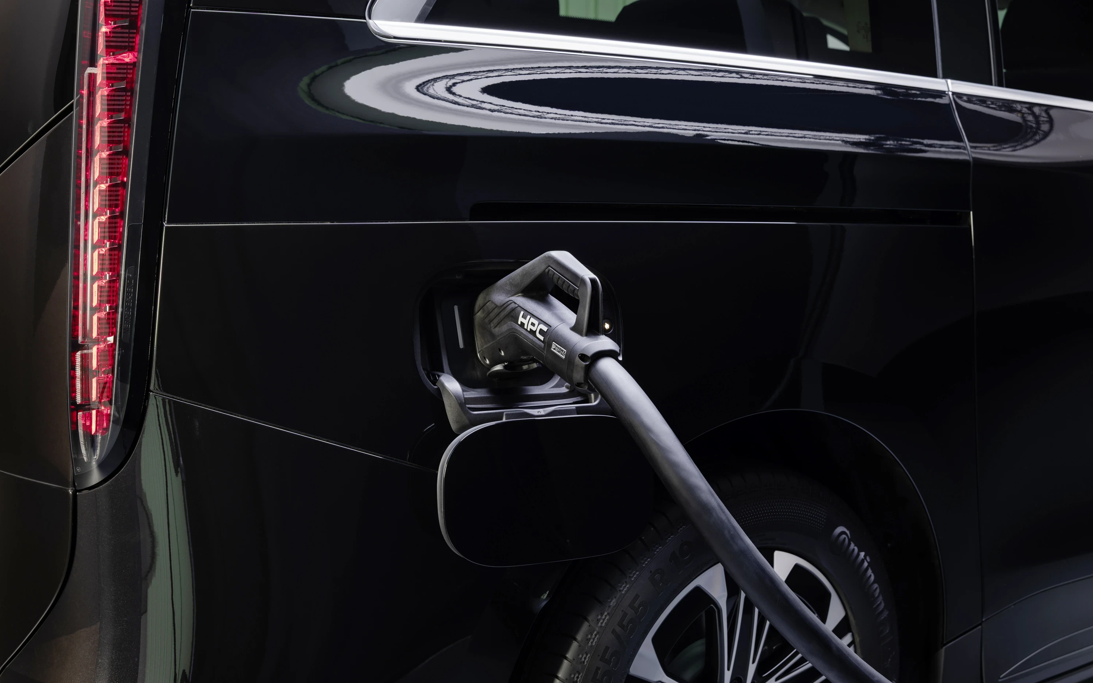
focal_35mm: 41
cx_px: 548
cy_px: 351
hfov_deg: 48.2
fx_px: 1221
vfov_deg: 31.2
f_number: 7.1
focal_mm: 40
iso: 100
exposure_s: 5
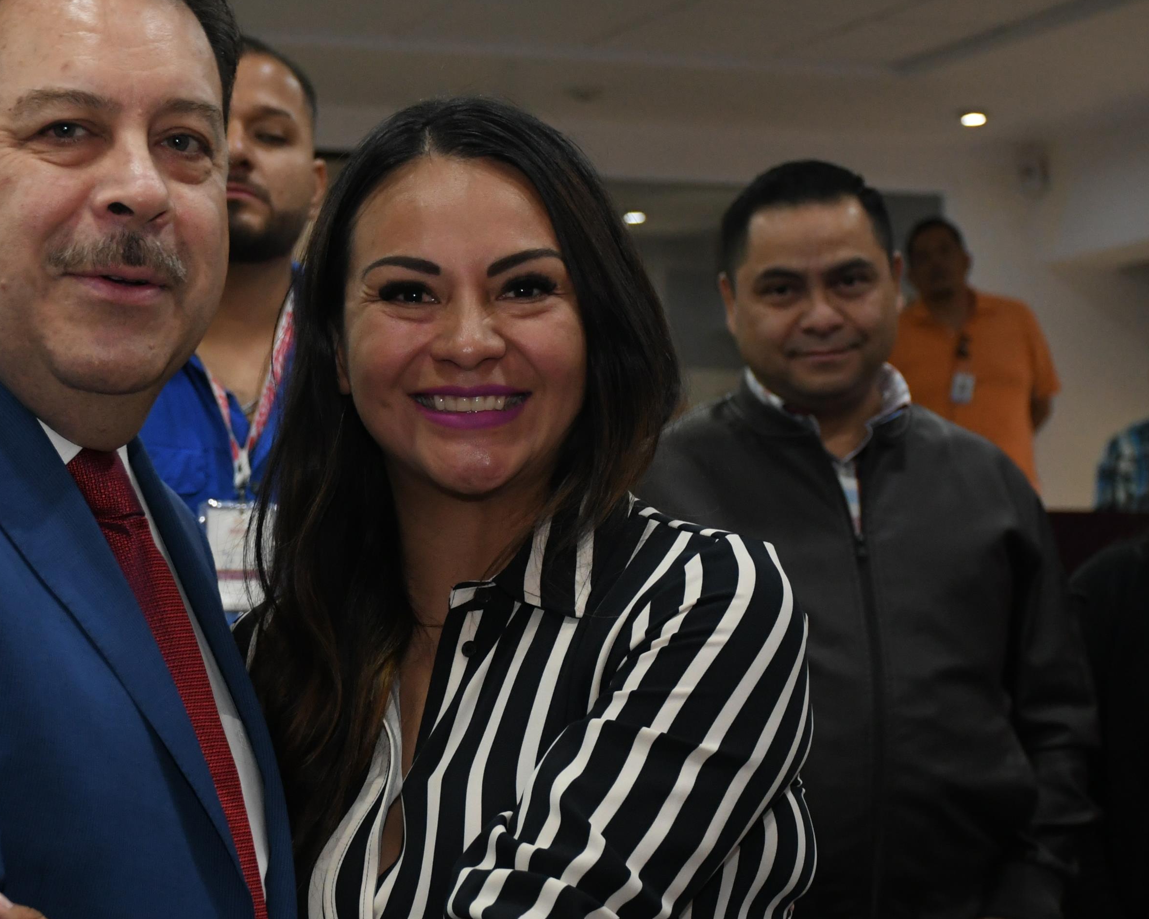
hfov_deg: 17.1
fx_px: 3774
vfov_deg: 13.9
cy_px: 579
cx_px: 200
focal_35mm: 111
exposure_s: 1/100
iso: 2000
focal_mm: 45
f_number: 5
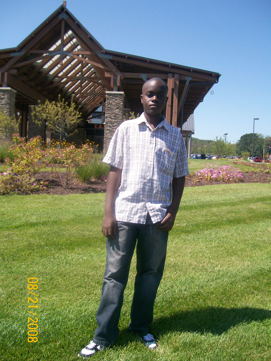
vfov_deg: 52.6
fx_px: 365
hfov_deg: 40.7
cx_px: 136
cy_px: 180
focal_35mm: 35
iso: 80
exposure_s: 1/176
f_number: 7.2
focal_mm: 5.8
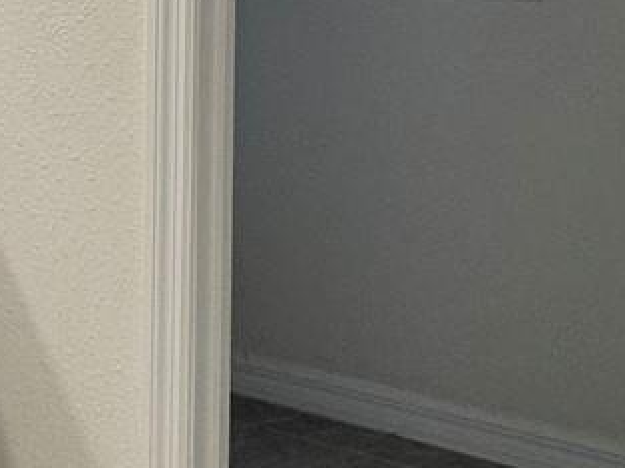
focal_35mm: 72
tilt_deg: -1.4
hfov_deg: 21.2
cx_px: -398
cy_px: -30
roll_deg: +0.0
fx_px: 1299
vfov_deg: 19.7
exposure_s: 1/120
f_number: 2.2
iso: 125
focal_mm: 2.22
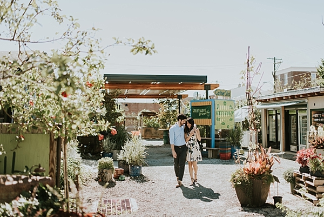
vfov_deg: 37.9
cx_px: 162
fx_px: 315
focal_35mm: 35
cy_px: 108
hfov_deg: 54.4
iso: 160
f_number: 1.8
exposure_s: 1/1600
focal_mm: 35
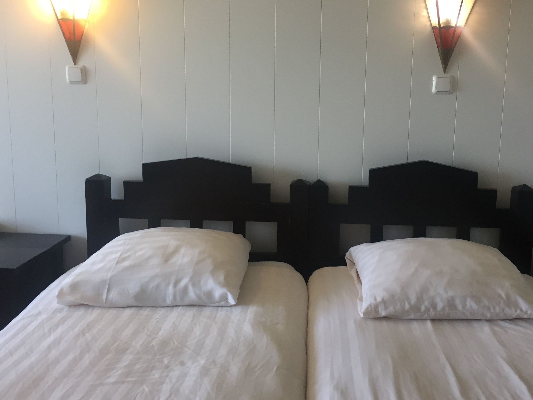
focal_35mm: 38
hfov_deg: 48.8
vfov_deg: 37.6
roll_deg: -1.4
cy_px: 168
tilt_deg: -8.4
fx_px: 585
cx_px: 310
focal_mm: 4.15
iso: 125
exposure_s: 1/33
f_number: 2.2
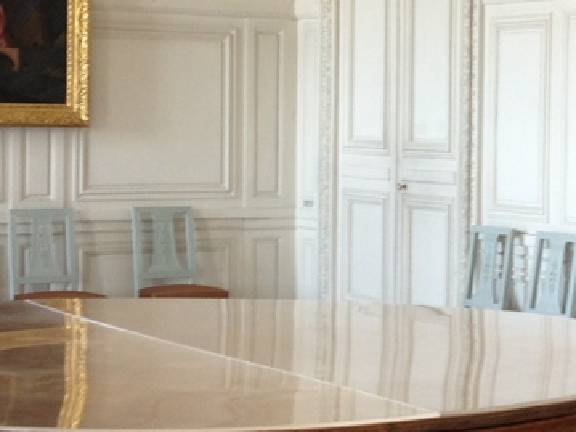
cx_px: 557
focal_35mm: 117
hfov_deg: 16.5
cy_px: 172
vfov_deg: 12.6
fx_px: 1946
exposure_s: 1/20
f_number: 2.4
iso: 50
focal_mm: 4.28
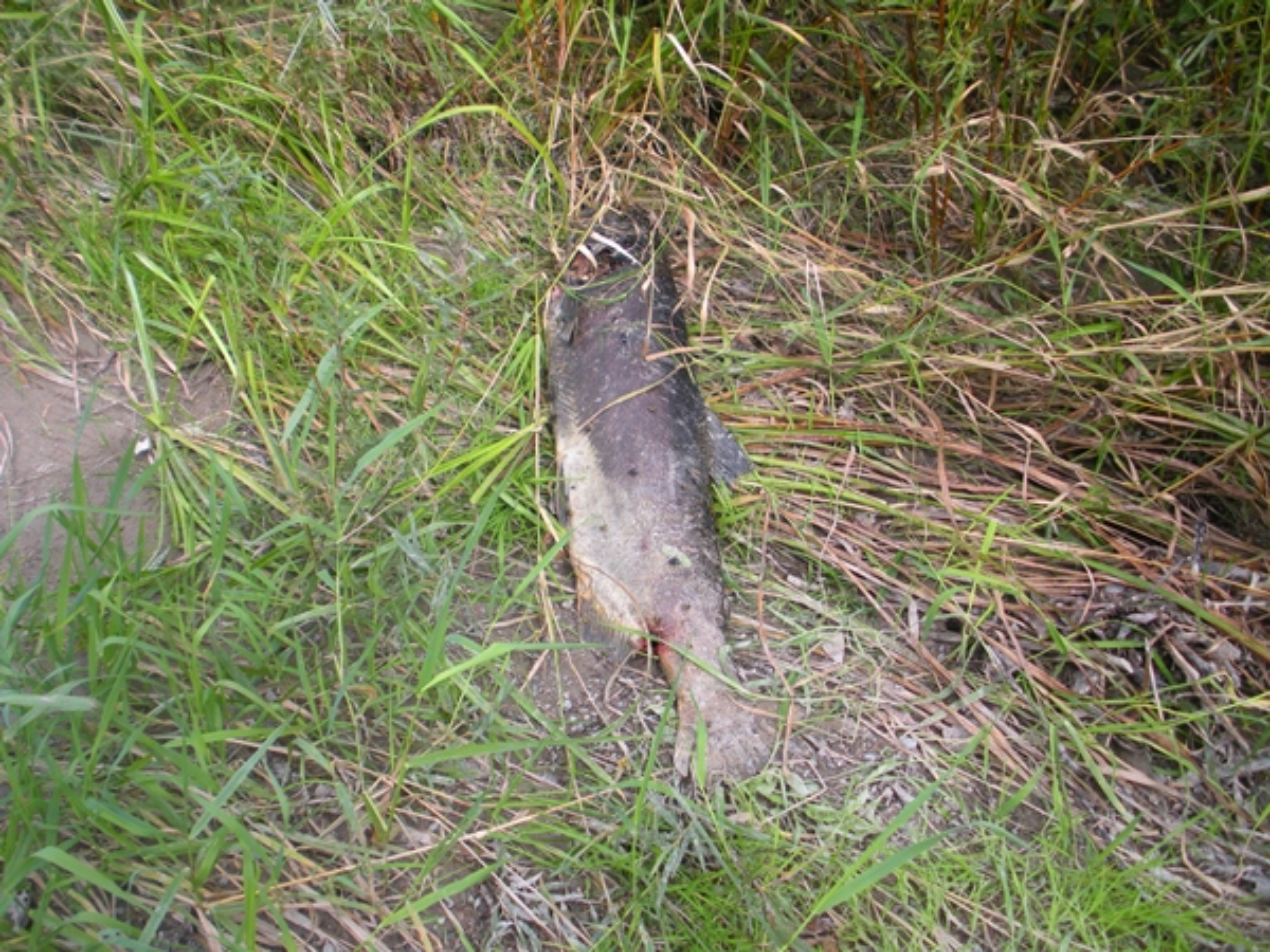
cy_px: 476
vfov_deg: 39.7
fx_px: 1321
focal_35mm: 36
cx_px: 635
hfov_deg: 51.4
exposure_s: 1/137
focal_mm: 6.3
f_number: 3.5
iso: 64
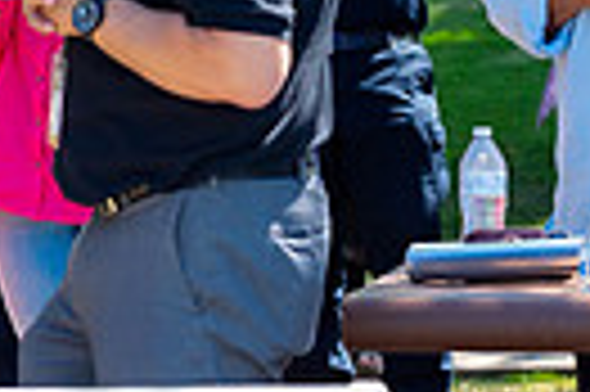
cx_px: 658
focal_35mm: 311
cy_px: -155
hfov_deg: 6.6
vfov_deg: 4.4
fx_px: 5091
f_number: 2.8
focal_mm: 70
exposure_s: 1/4000
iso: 125
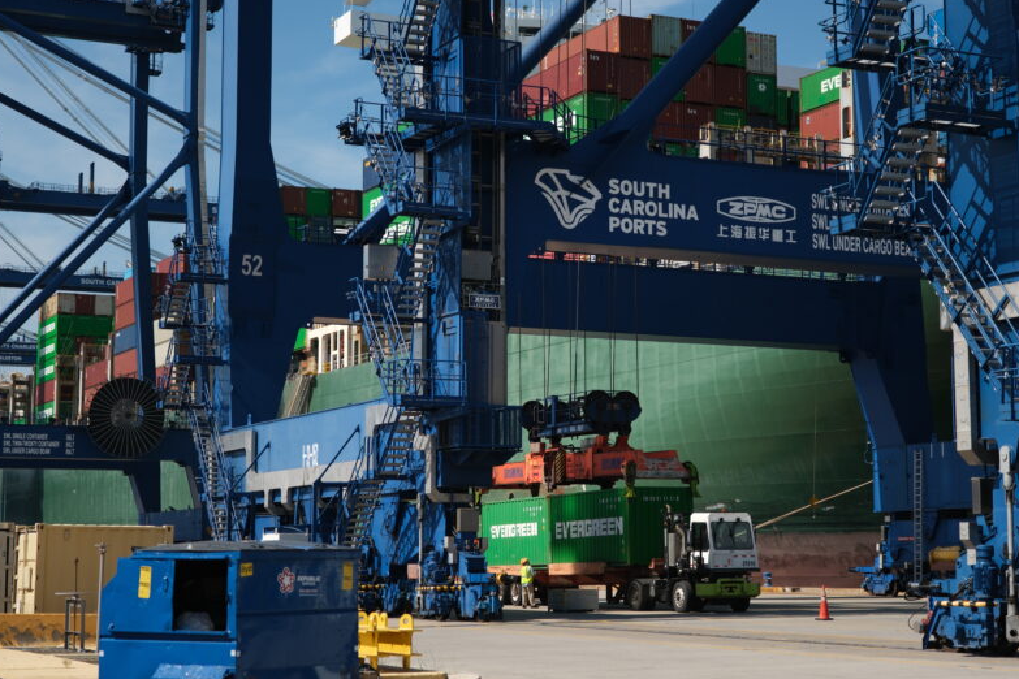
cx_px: 547
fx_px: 1953
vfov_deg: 19.7
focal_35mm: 69
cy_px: 343
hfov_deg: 29.2
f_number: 1.8
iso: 125
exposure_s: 1/5000
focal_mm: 40
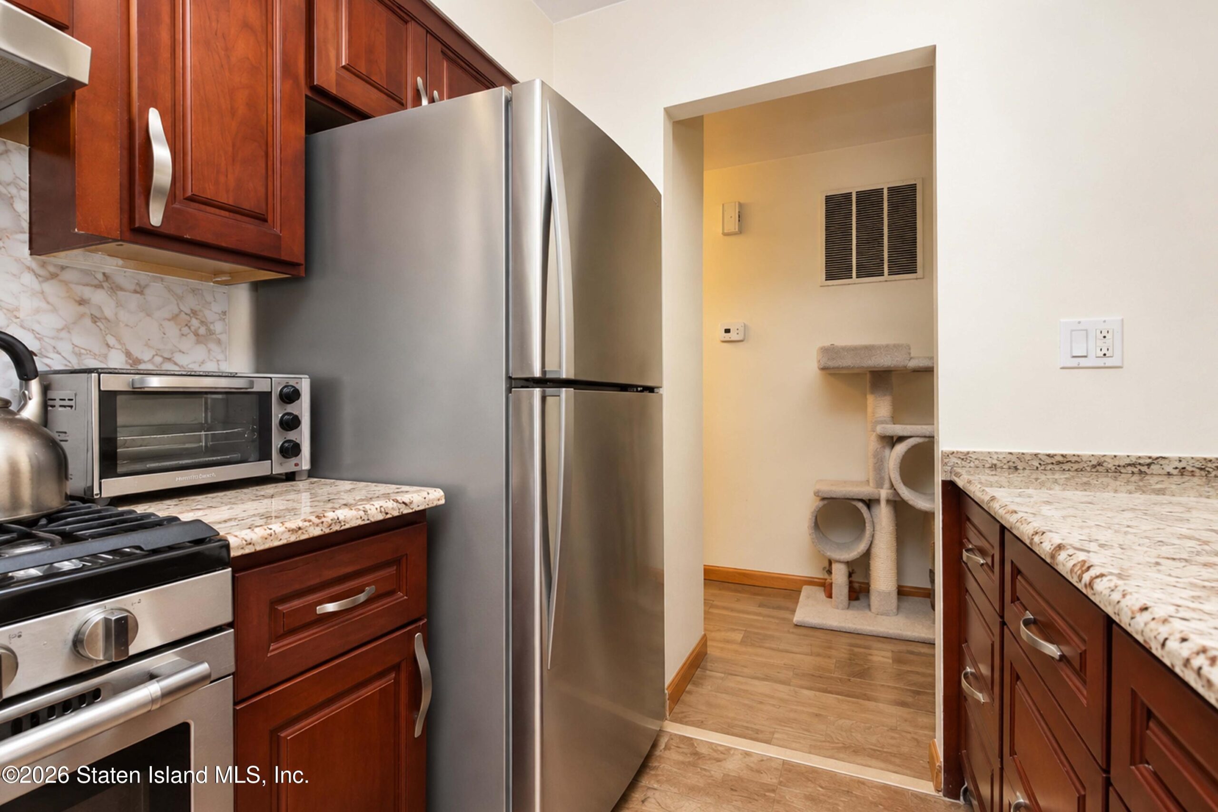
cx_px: 609
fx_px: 507
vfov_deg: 77.3
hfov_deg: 100.4
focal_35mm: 15
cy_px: 406
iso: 2000
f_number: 8
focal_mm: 10
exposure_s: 1/60
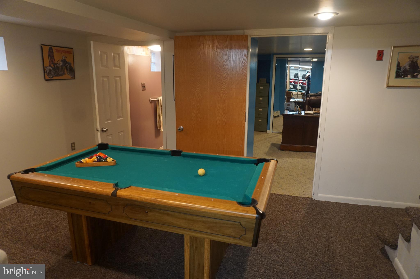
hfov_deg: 73.8
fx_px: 280
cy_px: 140
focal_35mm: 24
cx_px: 210
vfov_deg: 53.0
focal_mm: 16
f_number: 4
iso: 1600
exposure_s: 1/60
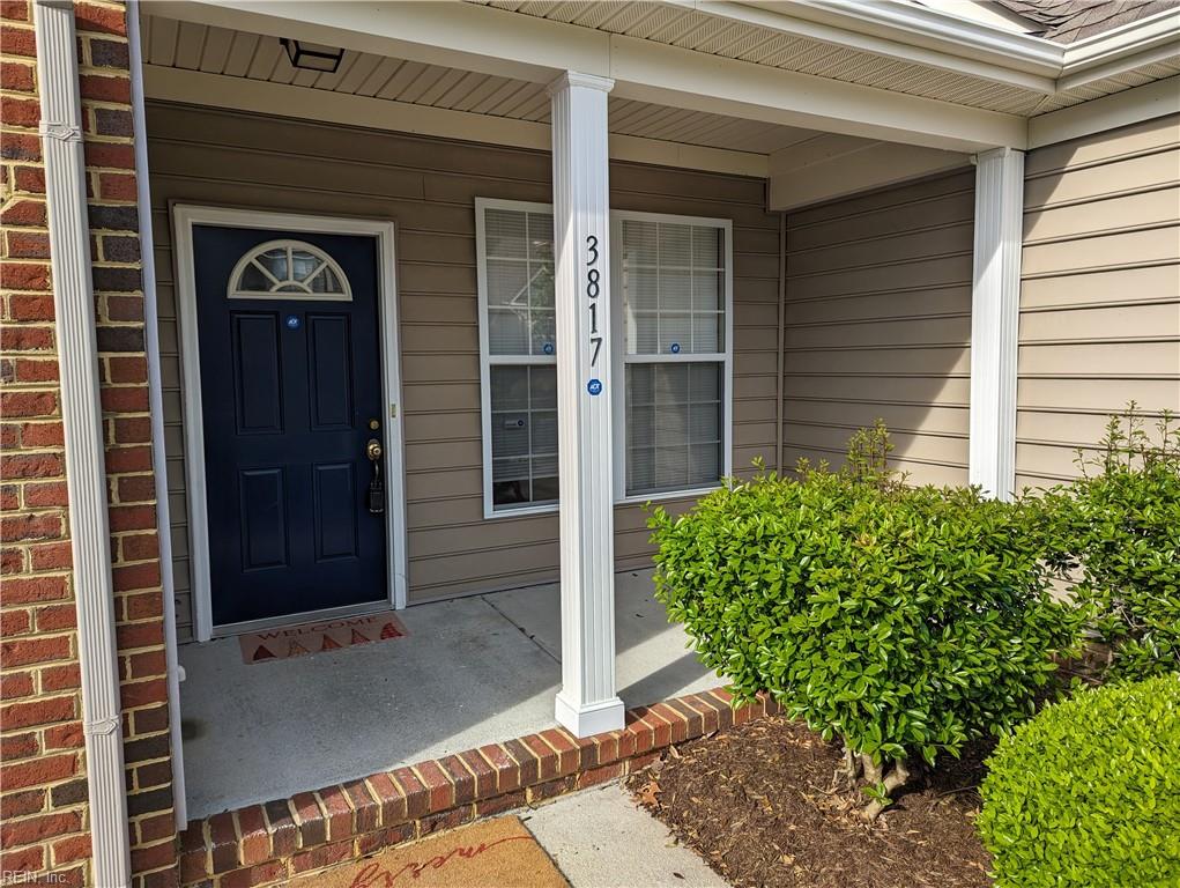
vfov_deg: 56.9
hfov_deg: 71.5
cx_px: 590
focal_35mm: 24
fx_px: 819
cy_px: 444
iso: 43
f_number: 1.85
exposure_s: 1/1855
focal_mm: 6.81
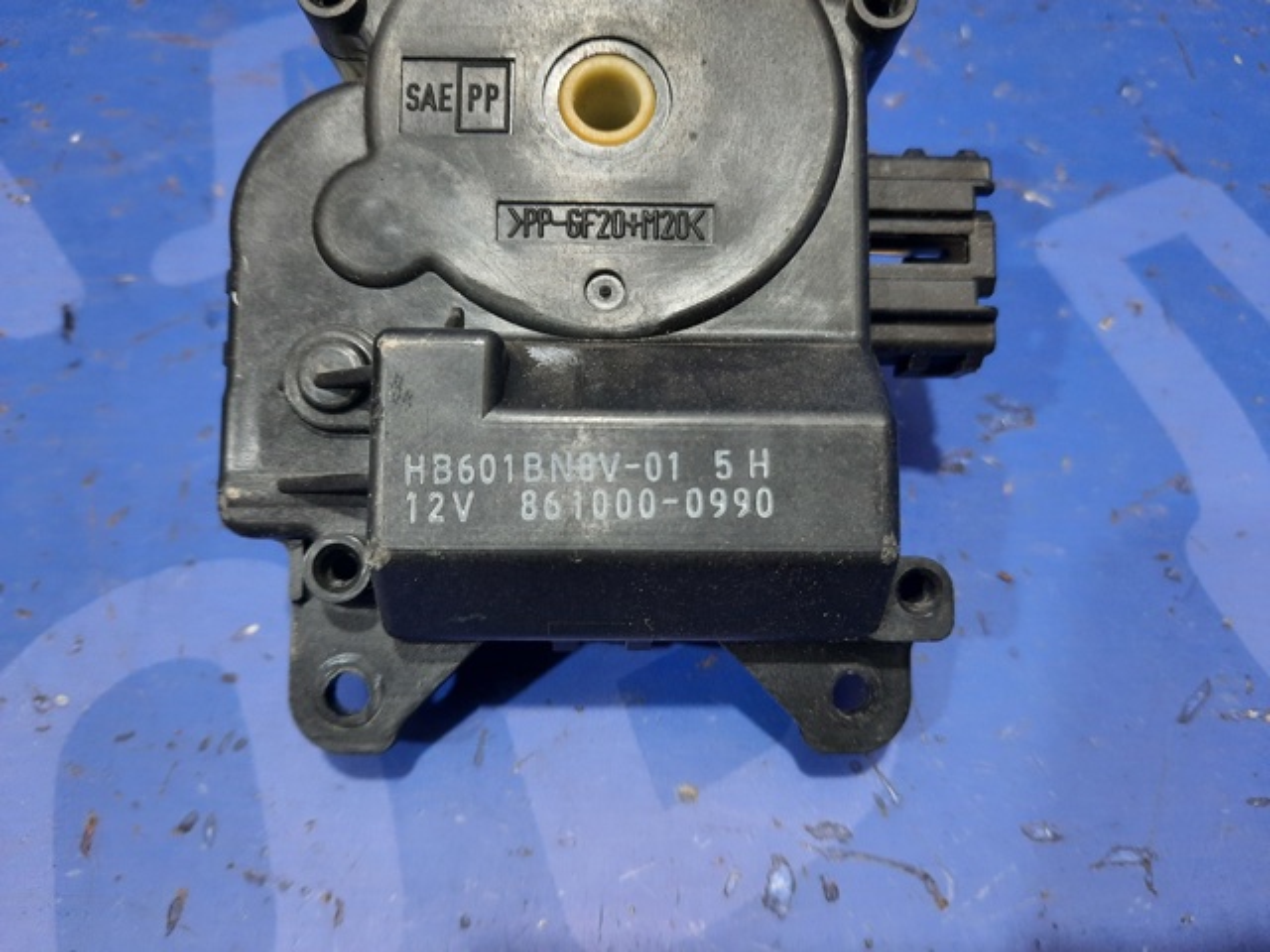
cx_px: 635
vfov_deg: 54.9
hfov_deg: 69.4
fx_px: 917
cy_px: 476
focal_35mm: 25
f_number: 2
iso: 320
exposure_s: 1/50
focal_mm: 4.6
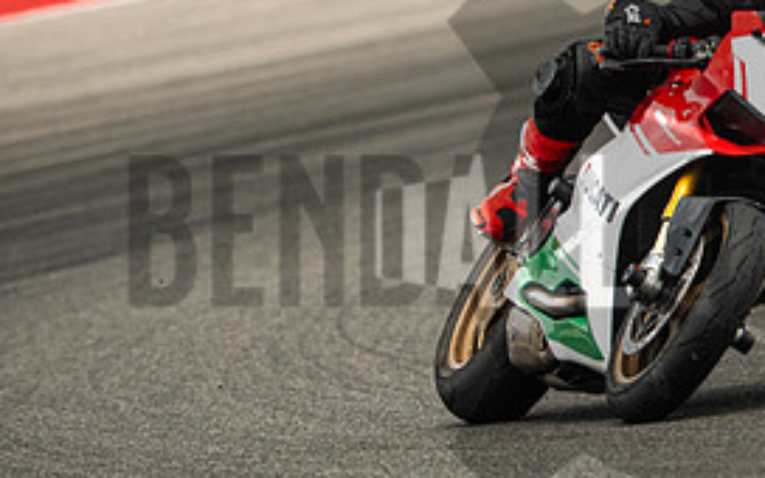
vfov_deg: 1.4
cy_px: 235
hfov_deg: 2.3
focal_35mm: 913
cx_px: 720
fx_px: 19035
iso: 400
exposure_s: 1/2000
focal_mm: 280
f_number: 2.8
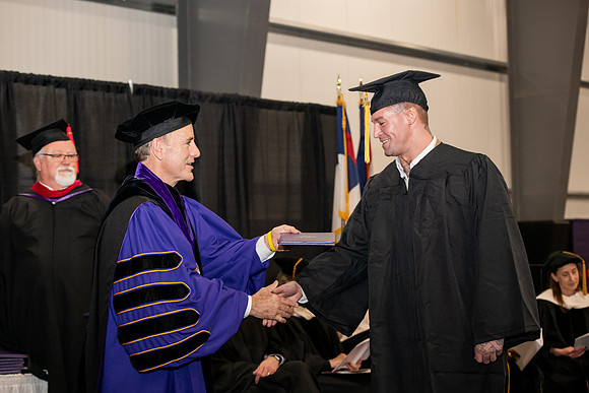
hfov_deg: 28.8
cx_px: 294
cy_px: 196
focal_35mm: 70
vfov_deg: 19.5
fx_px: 1145
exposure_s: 1/200
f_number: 5
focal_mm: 70
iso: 2000
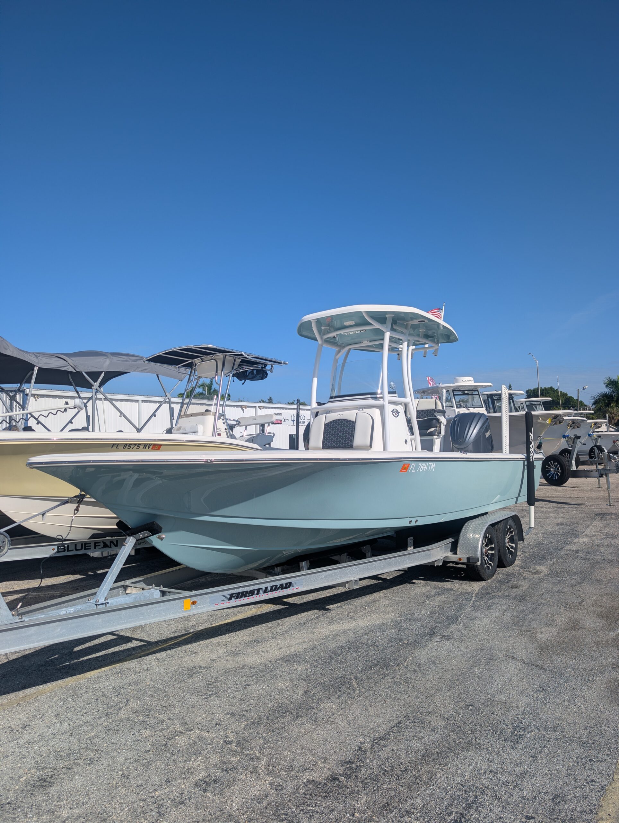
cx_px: 310
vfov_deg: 71.5
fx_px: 571
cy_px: 412
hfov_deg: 56.9
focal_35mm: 24
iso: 18
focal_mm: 6.9
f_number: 1.68
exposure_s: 1/2299
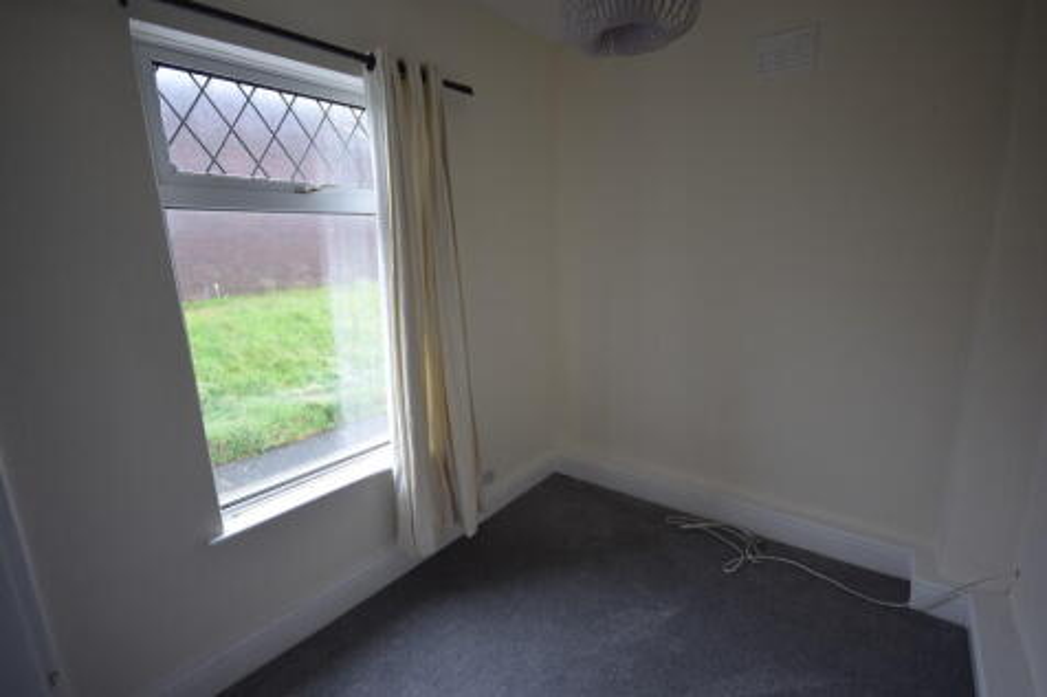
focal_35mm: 16
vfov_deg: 72.0
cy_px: 348
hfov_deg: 95.0
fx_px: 480
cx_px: 524
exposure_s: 1/100
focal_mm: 11
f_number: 5
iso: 400
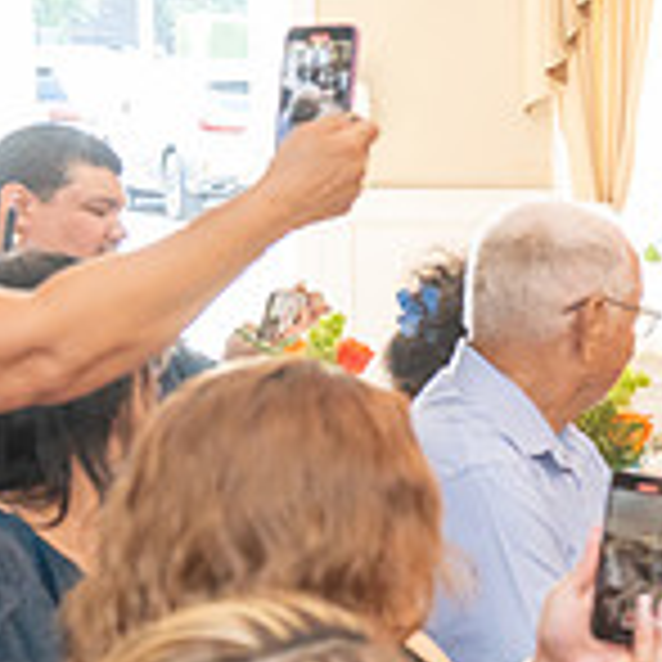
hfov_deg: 12.8
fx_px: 2618
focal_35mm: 121
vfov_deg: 14.3
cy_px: 606
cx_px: 1265
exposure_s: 1/200
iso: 1250
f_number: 4.5
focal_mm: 36
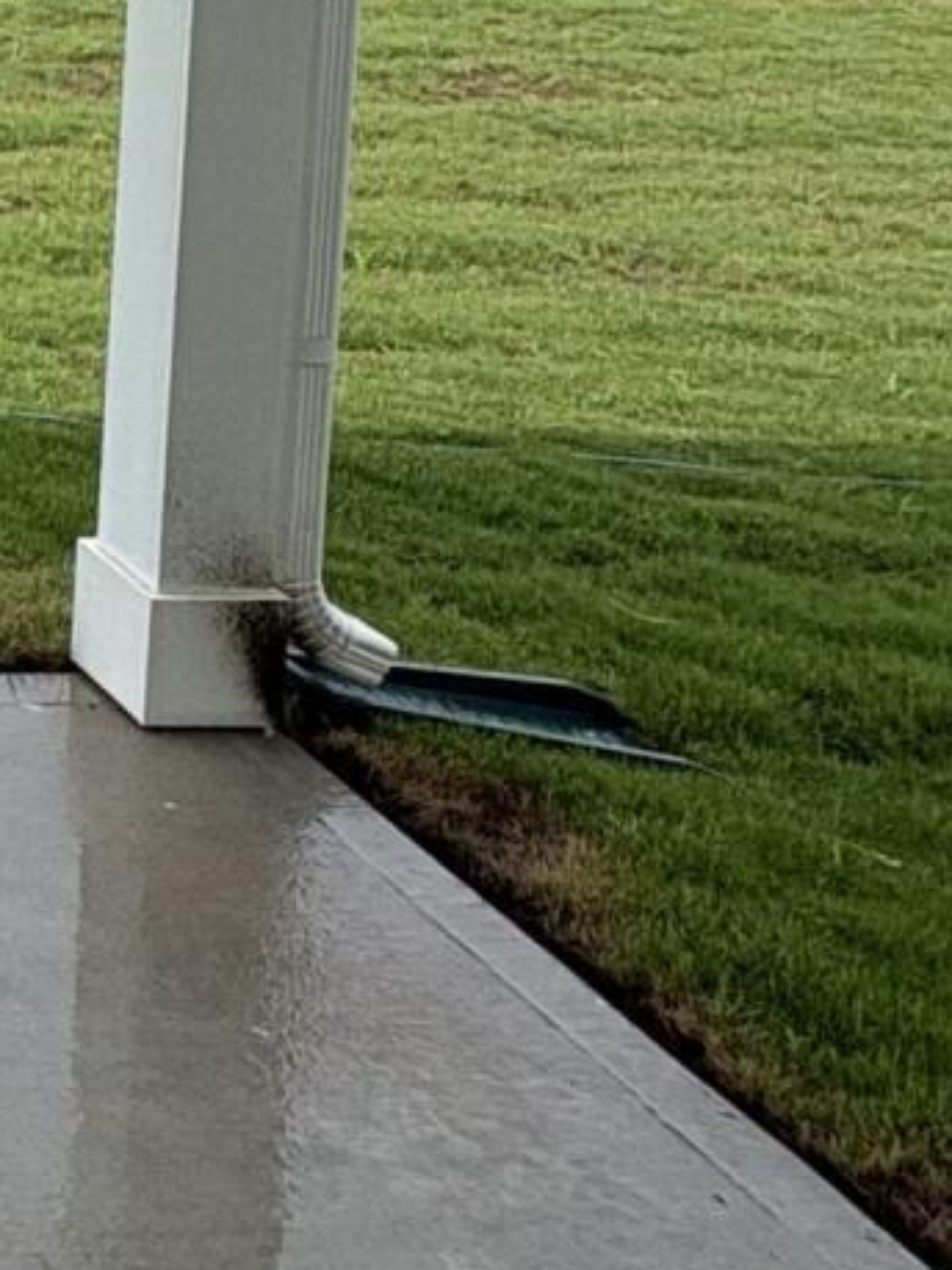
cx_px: -1118
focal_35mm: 61
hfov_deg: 16.2
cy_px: -174
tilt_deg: -4.8
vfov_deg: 28.4
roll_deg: +0.5
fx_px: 2238
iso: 40
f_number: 2.2
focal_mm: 2.22
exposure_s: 1/2083
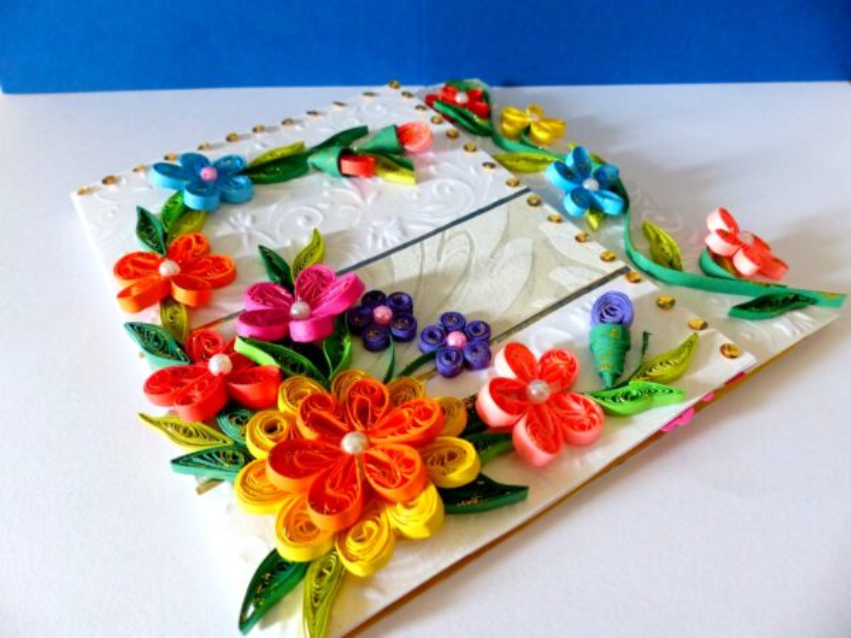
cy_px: 319
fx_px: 615
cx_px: 426
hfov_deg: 69.4
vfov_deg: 54.9
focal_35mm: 25
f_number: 2.8
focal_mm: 4.5
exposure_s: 1/25
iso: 400
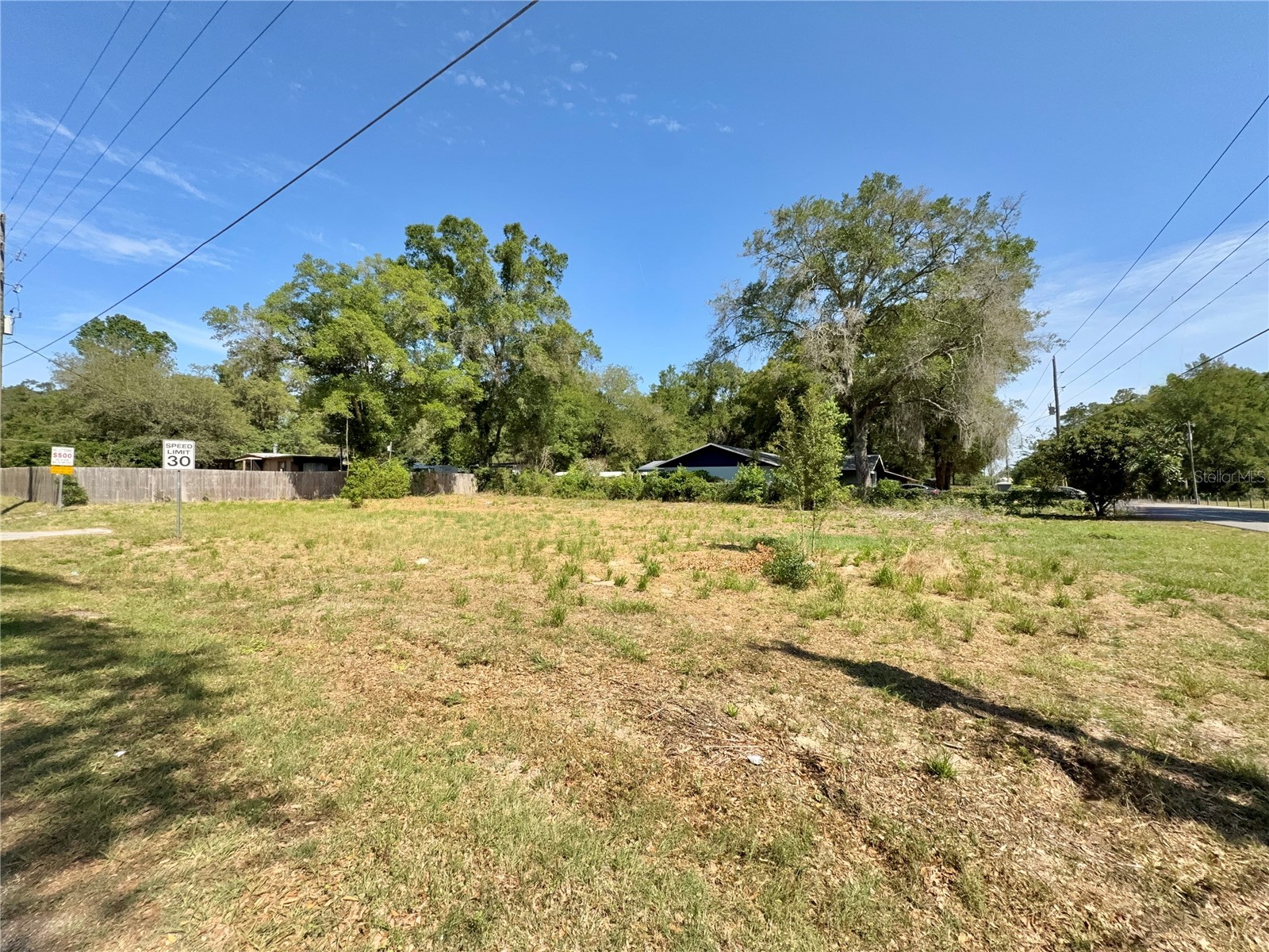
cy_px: 476
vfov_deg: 85.7
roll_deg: -0.8
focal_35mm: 14
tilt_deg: +1.8
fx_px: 513
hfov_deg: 102.1
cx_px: 634
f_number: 2.2
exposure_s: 1/1189
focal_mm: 2.22
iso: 50
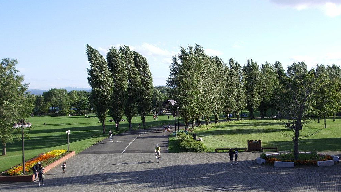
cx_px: 170
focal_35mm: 55
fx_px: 497
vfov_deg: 21.8
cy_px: 106
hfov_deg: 37.9
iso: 50
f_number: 5
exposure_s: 1/160
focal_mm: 8.2
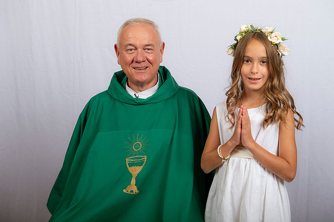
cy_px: 111
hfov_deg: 33.4
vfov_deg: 22.6
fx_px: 556
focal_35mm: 60
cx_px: 167
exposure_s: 1/200
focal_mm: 60
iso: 320
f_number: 8
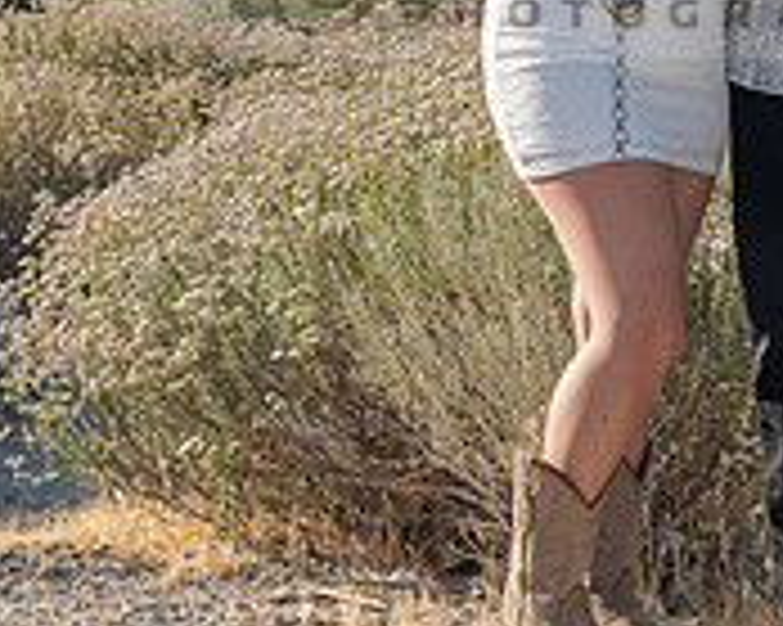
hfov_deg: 20.8
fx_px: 2108
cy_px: -47
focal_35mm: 91
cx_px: 626
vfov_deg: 16.4
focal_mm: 29
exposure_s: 1/200
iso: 200
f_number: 9
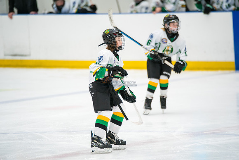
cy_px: 80
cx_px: 120
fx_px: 1992
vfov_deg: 4.6
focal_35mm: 300
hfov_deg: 6.9
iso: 3200
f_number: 3.2
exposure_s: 1/1250
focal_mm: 300
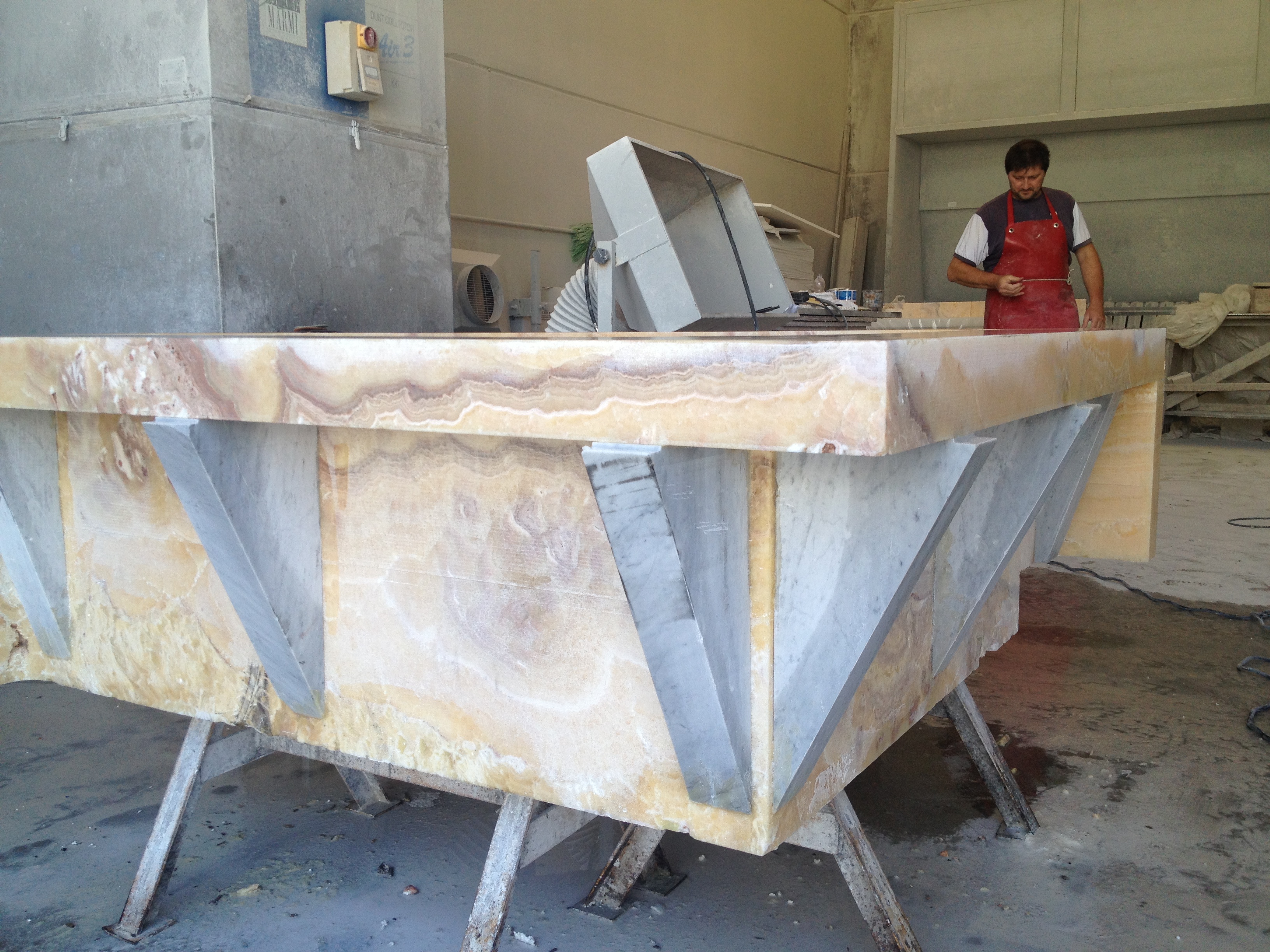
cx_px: 635
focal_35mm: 35
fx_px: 1284
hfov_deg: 52.6
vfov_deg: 40.7
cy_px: 476
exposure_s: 1/155
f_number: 2.4
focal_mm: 4.28
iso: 50
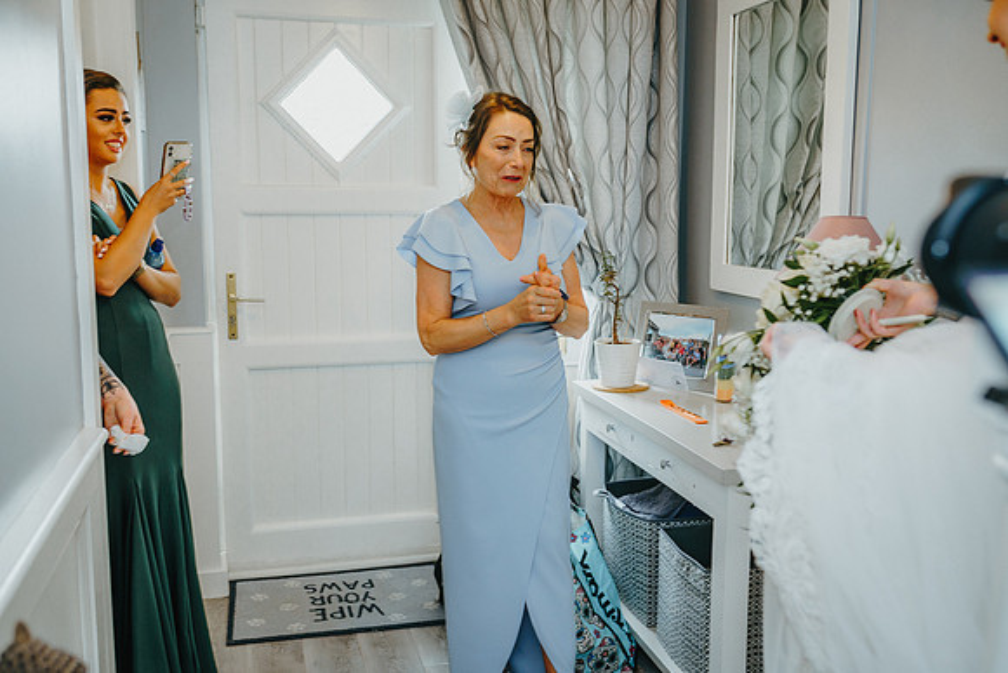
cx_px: 504
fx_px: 980
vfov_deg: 37.9
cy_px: 336
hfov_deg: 54.4
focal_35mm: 35
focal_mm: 35
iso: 800
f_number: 2.8
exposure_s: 1/125
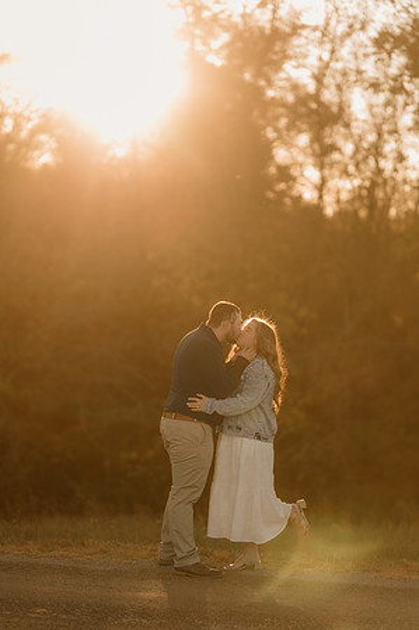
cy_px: 315
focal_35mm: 85
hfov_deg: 16.0
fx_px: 1487
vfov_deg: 23.9
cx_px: 210
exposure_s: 1/1250
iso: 50
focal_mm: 85
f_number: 1.4
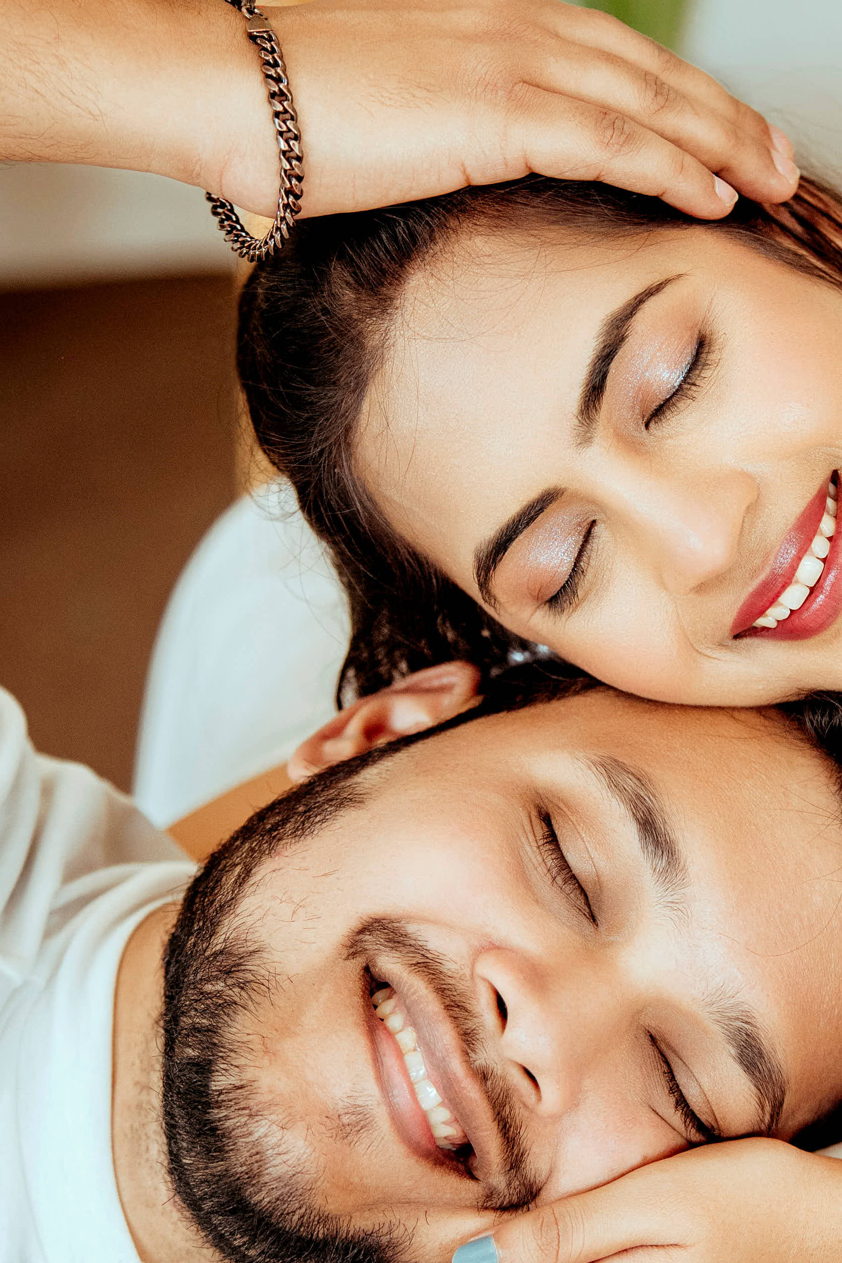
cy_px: 598
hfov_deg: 12.7
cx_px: 718
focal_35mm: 107
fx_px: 3754
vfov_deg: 19.1
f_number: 2.2
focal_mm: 45
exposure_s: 1/1000
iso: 1000
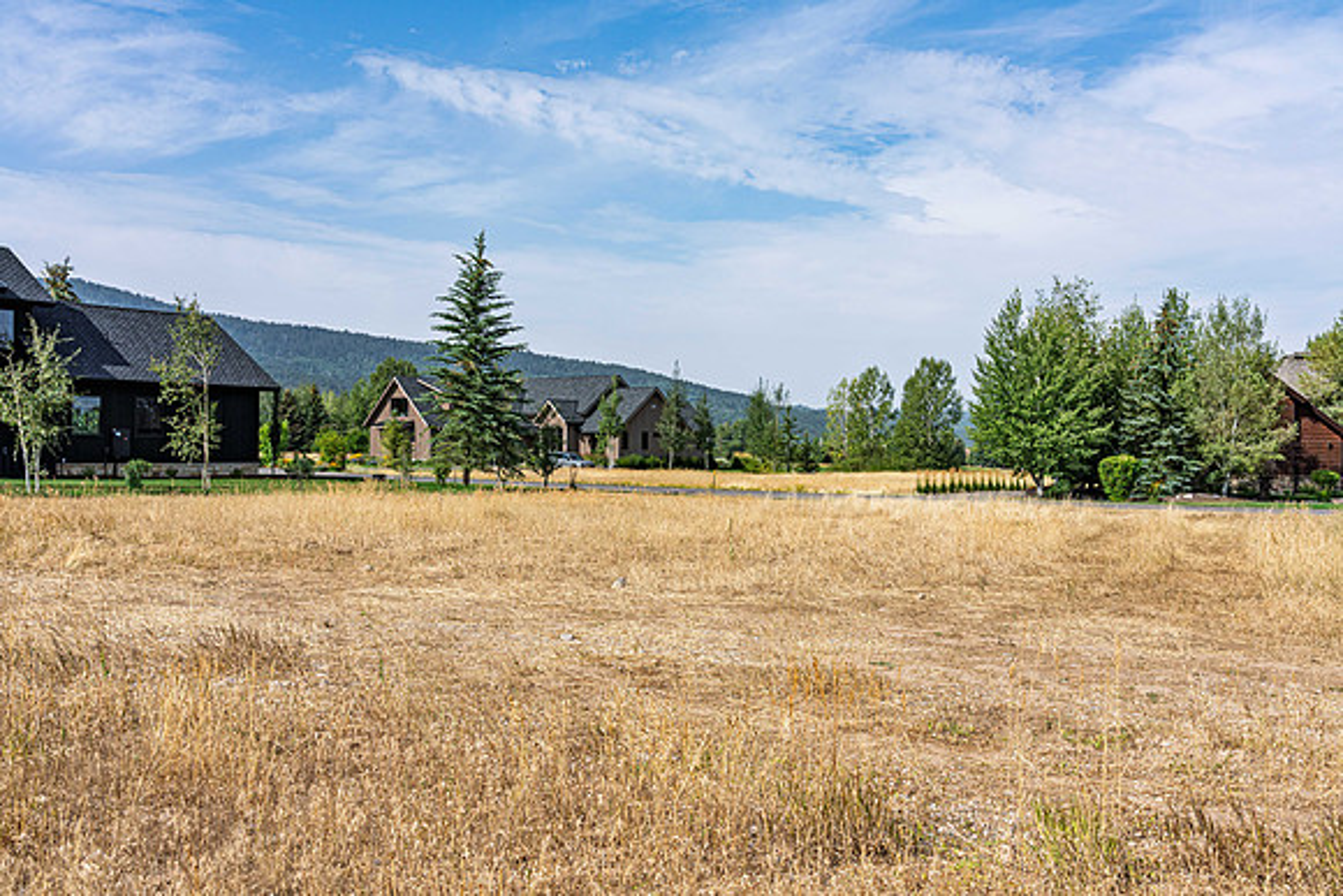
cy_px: 448
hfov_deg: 55.7
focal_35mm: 34
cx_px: 672
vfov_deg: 38.8
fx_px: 1272
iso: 200
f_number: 9
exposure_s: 1/800
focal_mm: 34
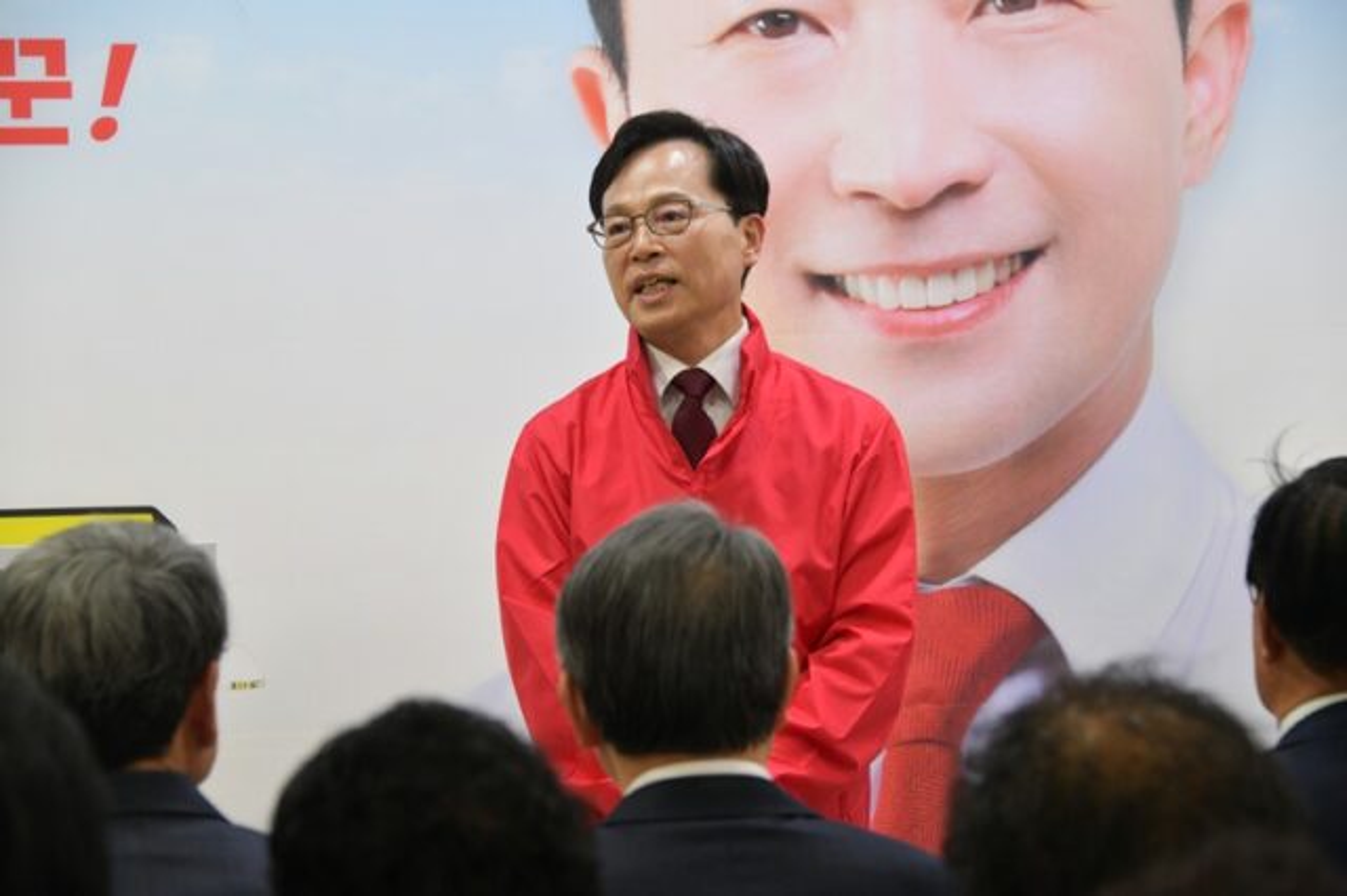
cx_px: 674
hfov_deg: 18.3
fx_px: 4188
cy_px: 448
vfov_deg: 12.2
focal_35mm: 112
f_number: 5.3
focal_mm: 112
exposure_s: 1/320
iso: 1600
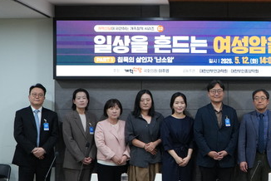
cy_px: 110
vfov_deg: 16.3
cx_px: 232
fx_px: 633
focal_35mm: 84
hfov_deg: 23.7
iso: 1250
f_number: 4
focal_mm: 29
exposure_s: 1/200
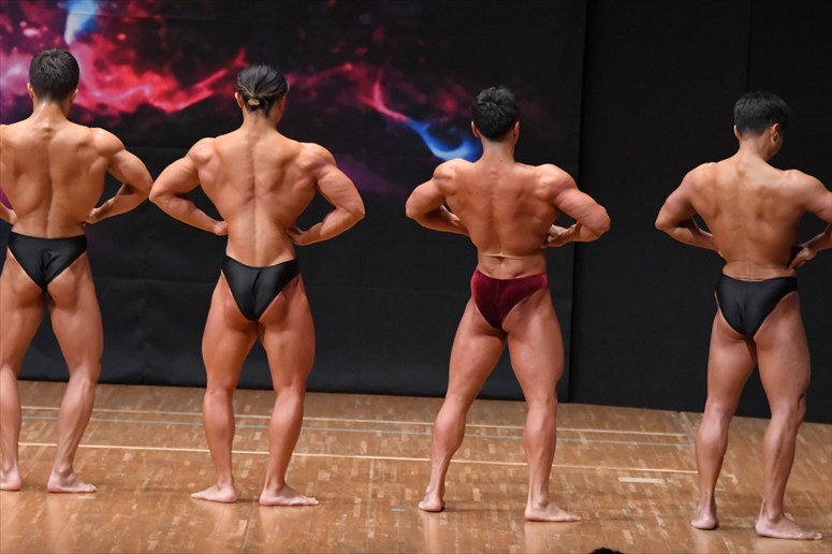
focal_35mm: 255
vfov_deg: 5.4
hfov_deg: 8.1
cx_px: 416
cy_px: 277
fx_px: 5891
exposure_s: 1/400
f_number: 5.6
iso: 8000
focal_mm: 170
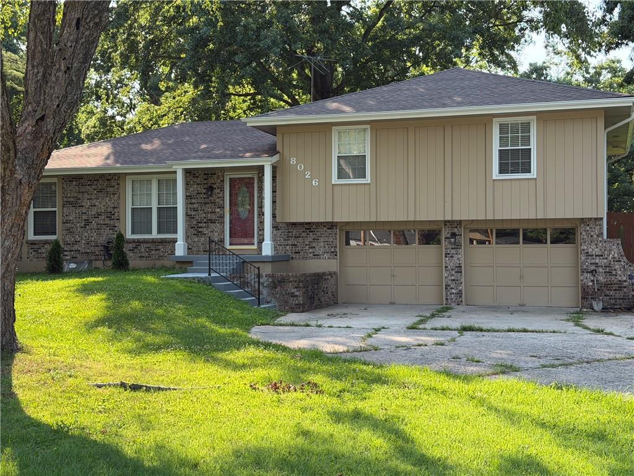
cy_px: 238
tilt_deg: +1.8
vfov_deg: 30.3
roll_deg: +2.1
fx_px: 879
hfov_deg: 39.7
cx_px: 317
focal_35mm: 48
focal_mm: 6.76
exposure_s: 1/895
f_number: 1.78
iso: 80
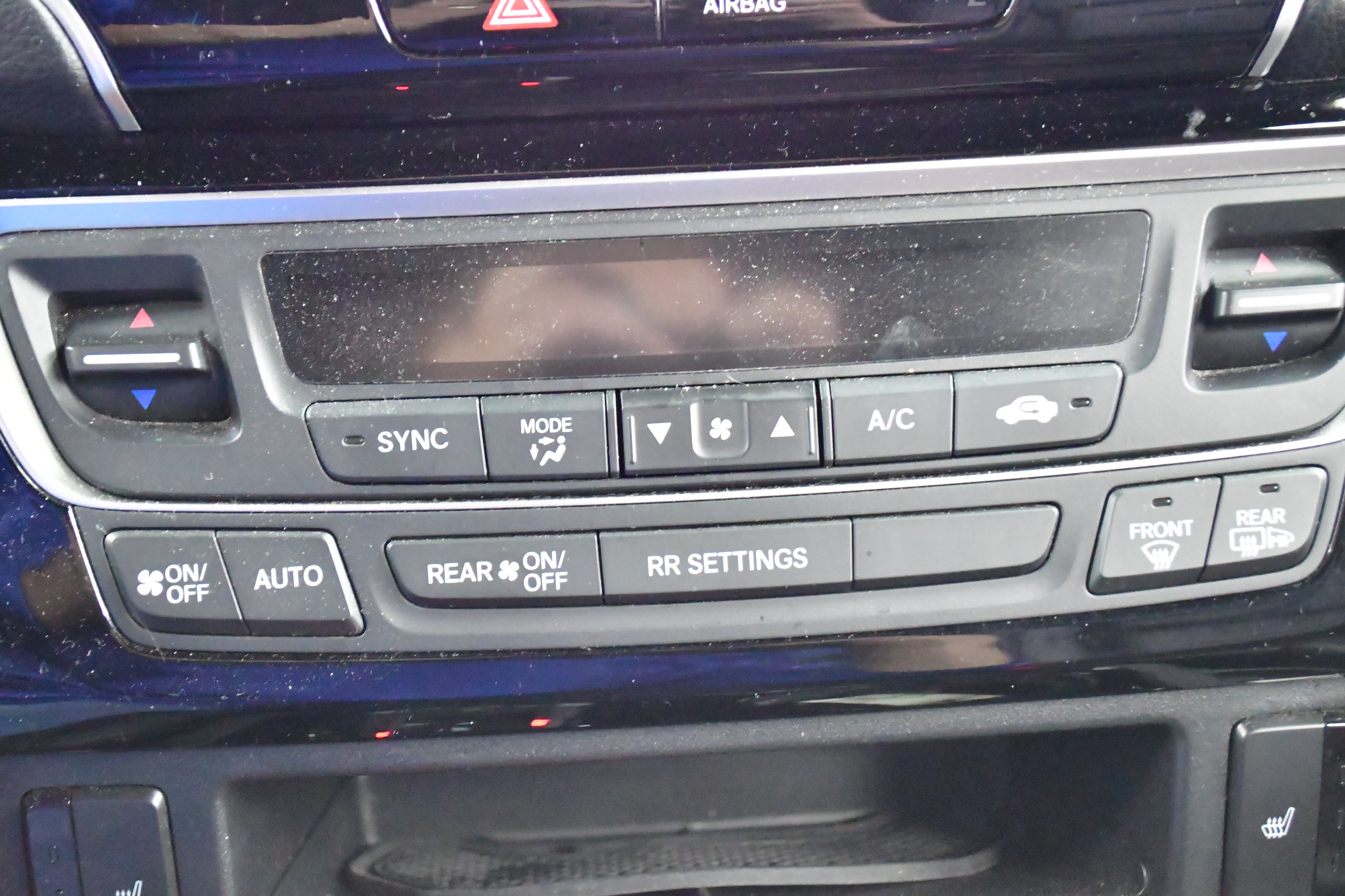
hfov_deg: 36.9
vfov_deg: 25.1
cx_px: 672
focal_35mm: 54
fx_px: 2017
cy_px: 448
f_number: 5
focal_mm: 36
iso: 20000
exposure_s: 1/40
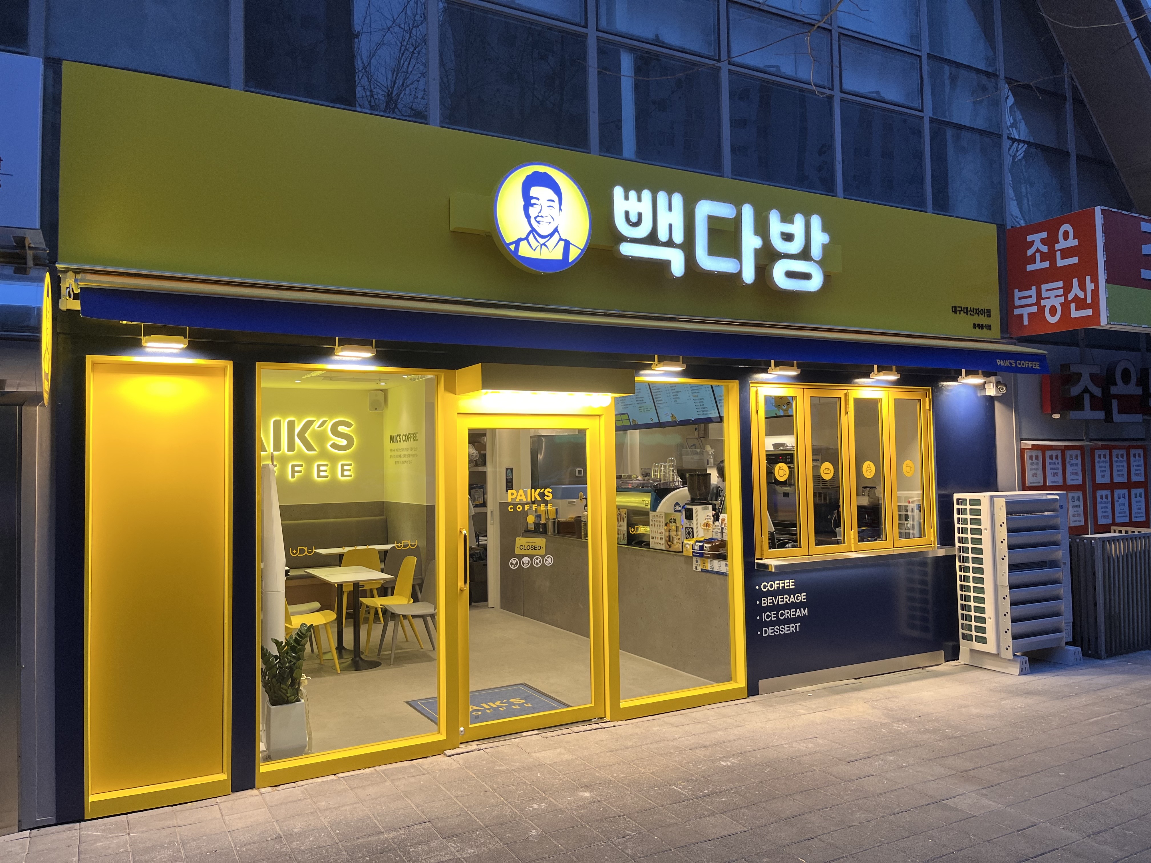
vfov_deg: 53.1
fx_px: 865
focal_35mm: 26
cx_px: 576
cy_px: 432
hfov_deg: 67.3
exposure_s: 1/120
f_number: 1.6
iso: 100
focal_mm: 5.1
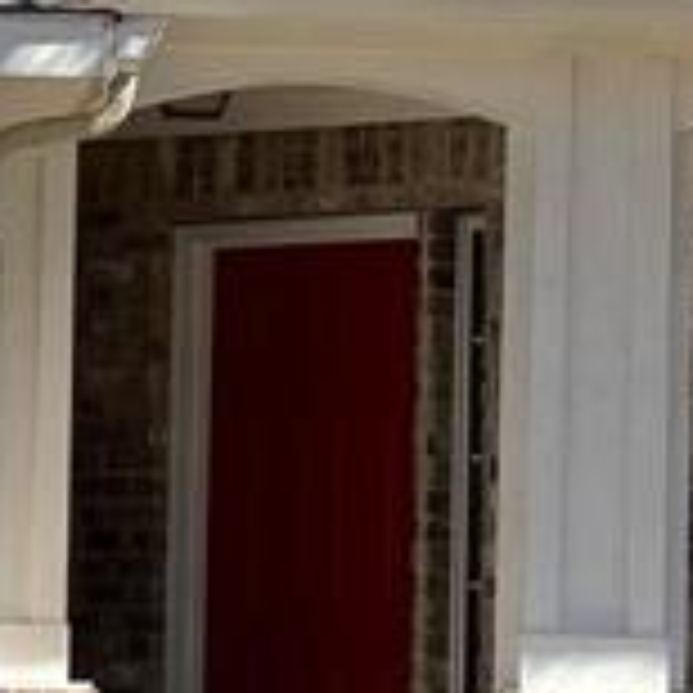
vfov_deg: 5.7
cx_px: -112
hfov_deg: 5.7
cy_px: 130
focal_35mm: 305
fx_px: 6908
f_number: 2
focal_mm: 6
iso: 20
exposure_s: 1/1229
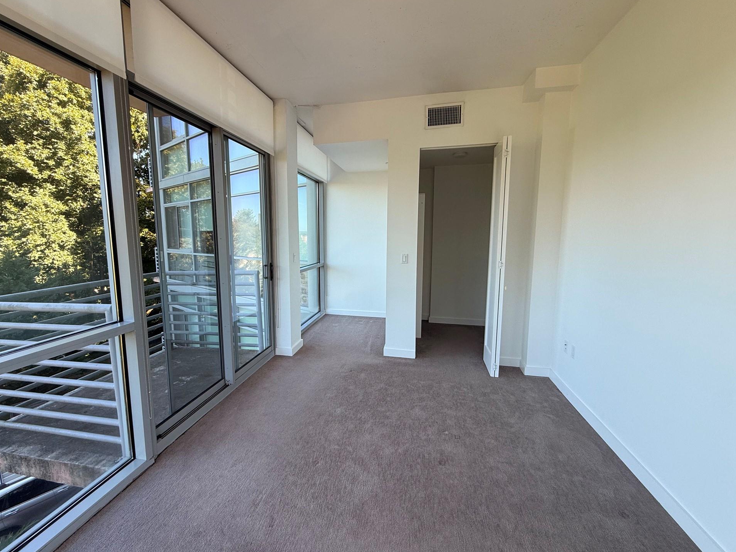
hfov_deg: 98.1
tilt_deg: -6.3
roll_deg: -0.2
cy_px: 273
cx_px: 352
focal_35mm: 15
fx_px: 319
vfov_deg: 81.8
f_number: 2.2
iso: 40
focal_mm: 2.22
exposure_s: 1/99
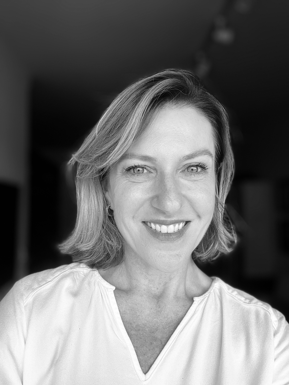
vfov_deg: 60.0
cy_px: 192
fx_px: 334
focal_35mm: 30
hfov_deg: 46.8
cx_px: 144
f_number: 2.2
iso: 64
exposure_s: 1/121
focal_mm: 2.71
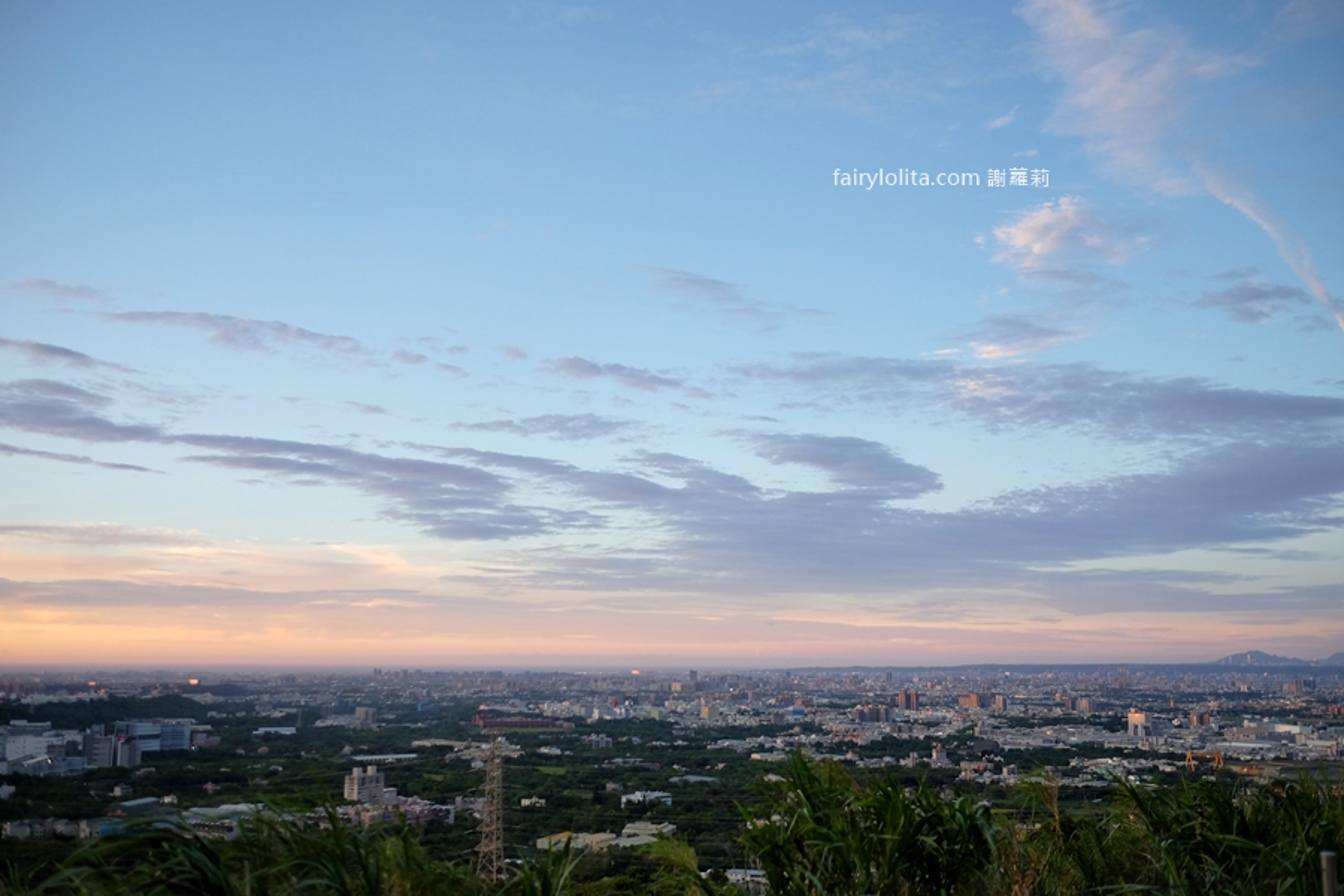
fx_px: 1307
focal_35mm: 35
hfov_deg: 54.4
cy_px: 448
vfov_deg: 37.9
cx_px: 672
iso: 320
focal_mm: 23
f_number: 1.4
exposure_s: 1/640
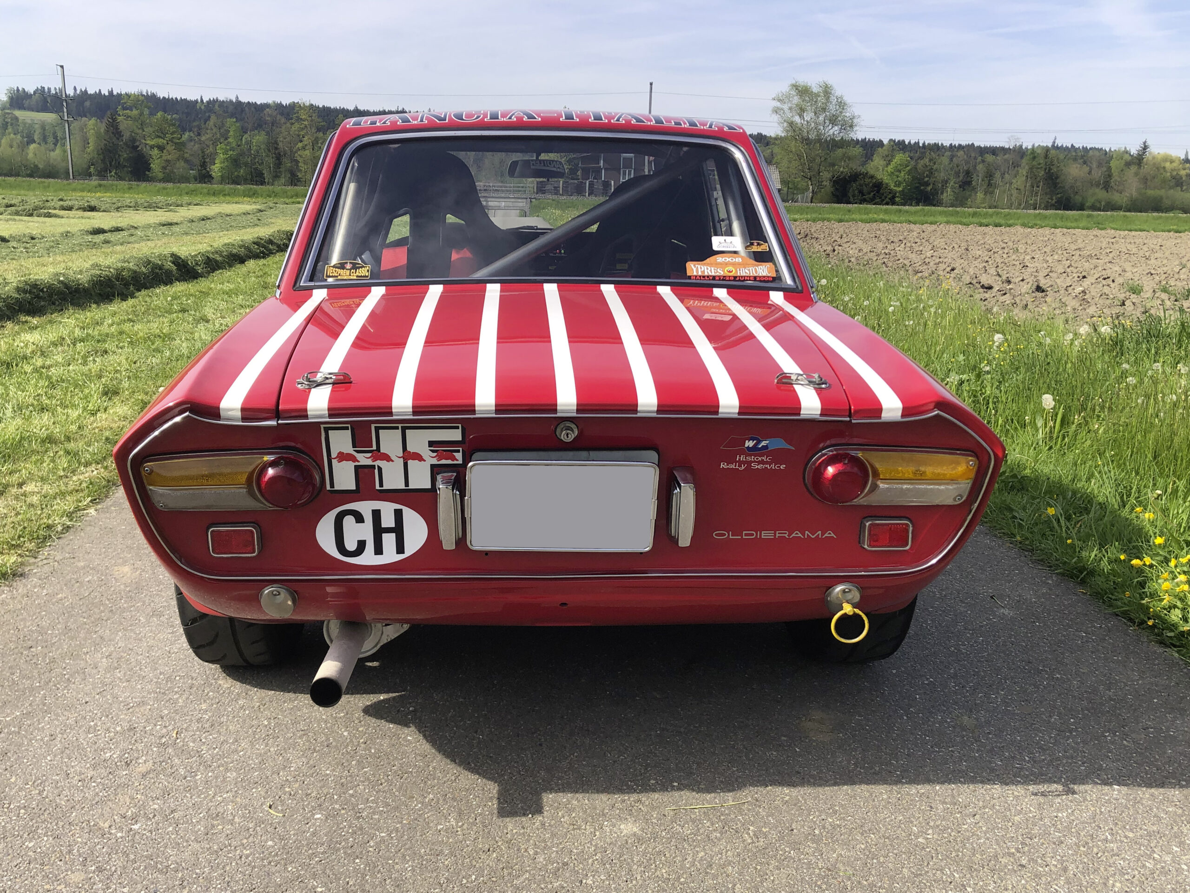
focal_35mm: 28
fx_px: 963
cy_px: 446
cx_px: 595
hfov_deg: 63.4
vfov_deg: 49.7
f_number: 1.8
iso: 20
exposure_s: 1/1200
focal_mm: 3.99
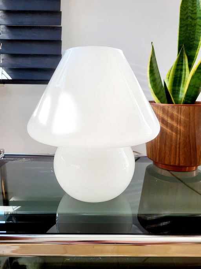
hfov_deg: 53.0
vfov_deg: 67.3
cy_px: 134
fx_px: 201
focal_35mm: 26
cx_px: 100
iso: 40
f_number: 1.8
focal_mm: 5.4
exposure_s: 1/145
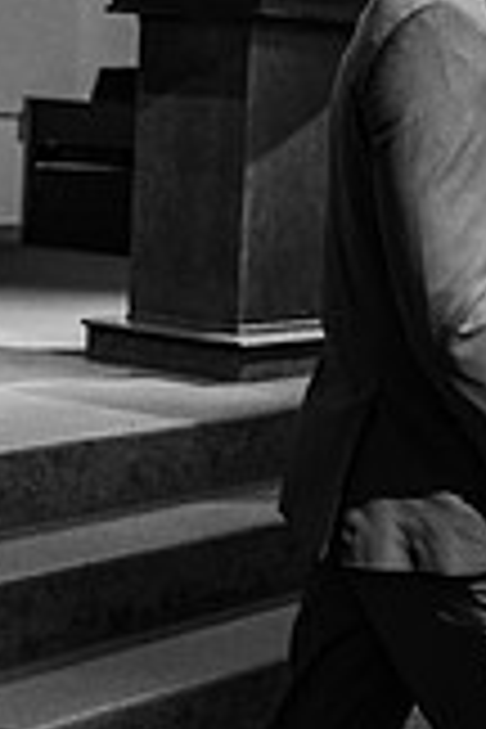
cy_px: 346
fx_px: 2025
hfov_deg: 13.6
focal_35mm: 100
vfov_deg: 20.4
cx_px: 421
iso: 2000
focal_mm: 36
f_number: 2.8
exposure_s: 1/250
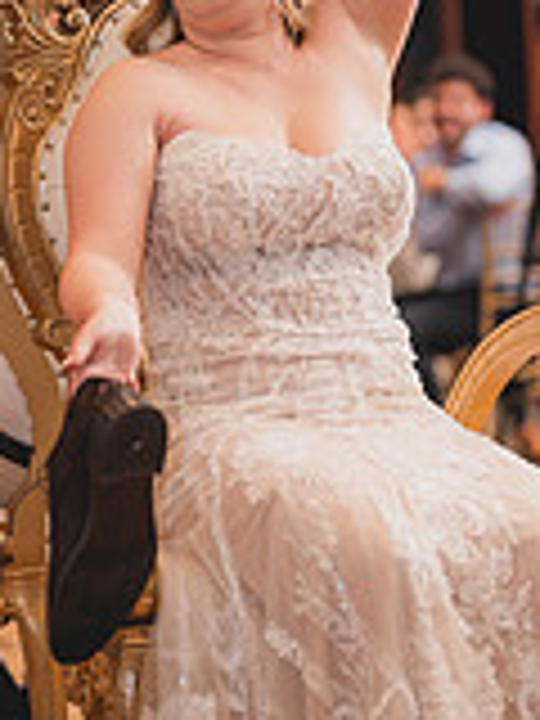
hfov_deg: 11.0
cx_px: 220
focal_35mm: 135
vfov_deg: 14.6
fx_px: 2808
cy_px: 220
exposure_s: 1/250
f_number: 1.2
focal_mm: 50
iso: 200
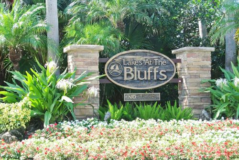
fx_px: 479
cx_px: 120
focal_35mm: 72
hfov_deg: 28.0
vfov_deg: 19.0
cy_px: 80
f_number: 5.6
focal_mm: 26.7
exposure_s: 1/125
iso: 100
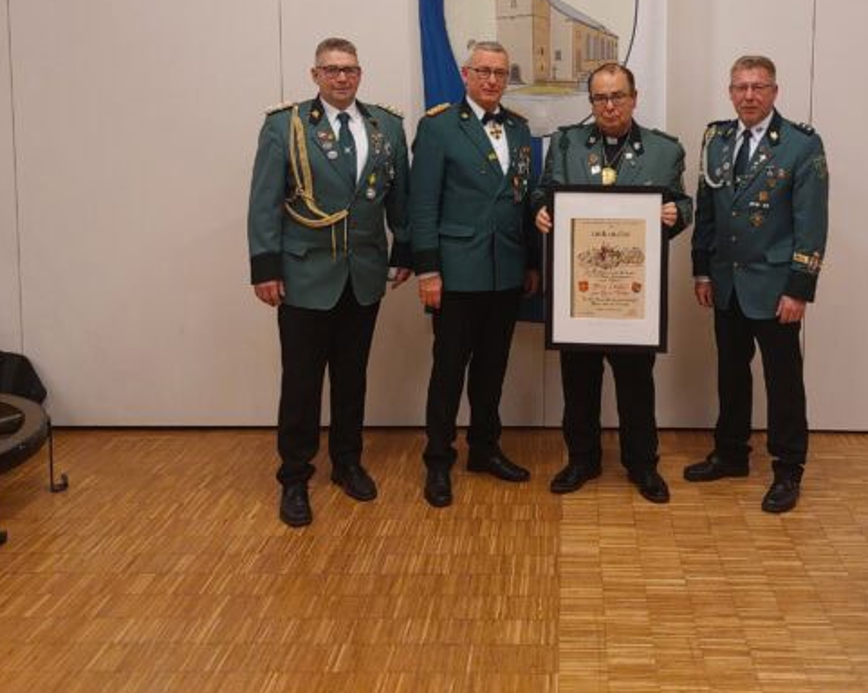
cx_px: 559
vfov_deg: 37.3
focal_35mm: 39
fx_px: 1001
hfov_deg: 46.3
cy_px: 175
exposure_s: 1/50
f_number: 1.8
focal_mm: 5.2
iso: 400
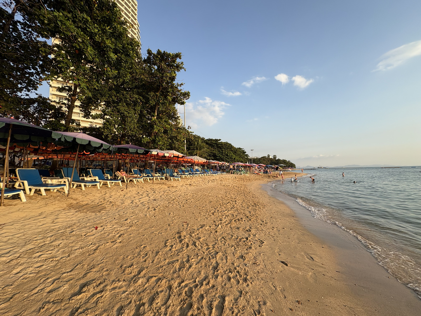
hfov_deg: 102.1
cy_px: 158
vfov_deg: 85.7
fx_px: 170
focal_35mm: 14
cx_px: 210
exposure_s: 1/741
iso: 40
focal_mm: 2.22
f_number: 2.2
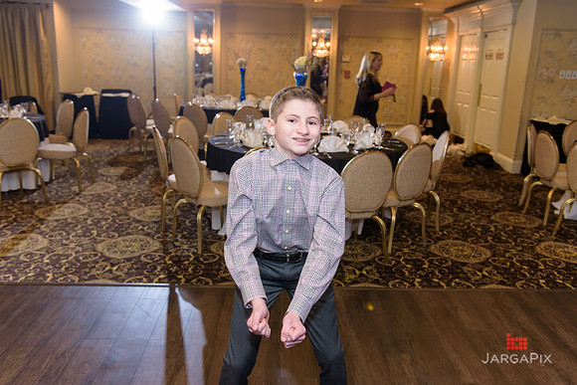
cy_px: 192
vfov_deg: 41.1
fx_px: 513
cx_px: 288
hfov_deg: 58.7
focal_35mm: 32
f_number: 3.2
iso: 1600
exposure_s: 1/125
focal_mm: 32
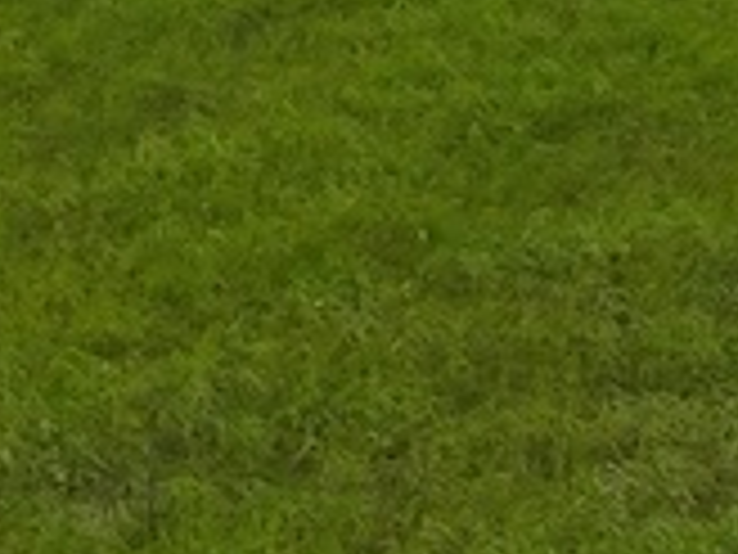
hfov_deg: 10.5
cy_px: -1234
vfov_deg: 7.5
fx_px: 3603
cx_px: 1584
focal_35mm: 169
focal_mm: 4.55
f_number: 2.8
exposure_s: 1/1000
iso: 120
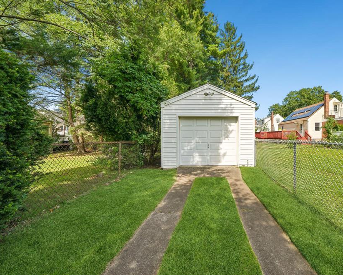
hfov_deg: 99.1
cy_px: 136
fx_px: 142
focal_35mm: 14
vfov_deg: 88.0
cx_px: 208
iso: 100
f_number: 11
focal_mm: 12
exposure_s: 1/50
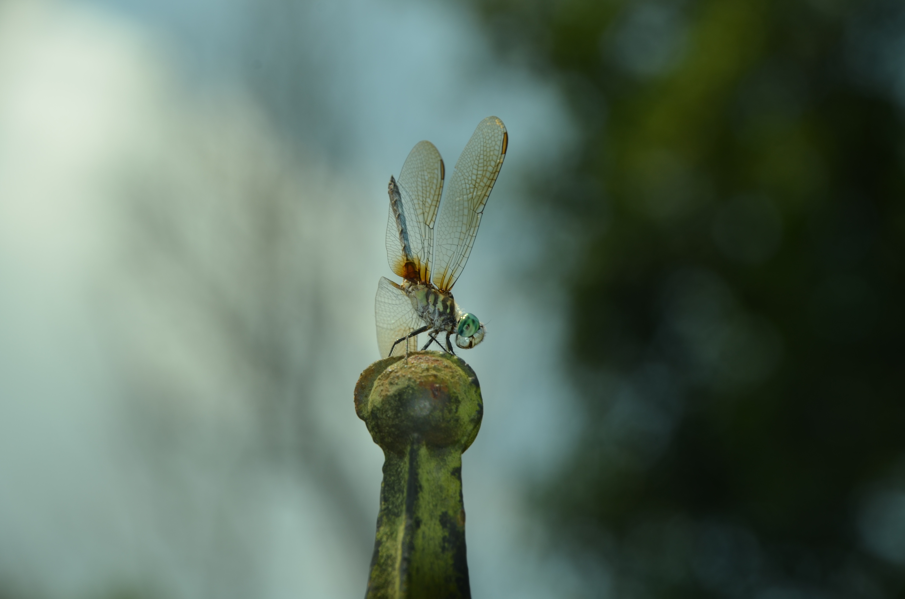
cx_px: 452
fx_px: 5268
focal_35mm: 210
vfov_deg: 6.5
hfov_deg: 9.8
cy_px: 300
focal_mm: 140
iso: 100
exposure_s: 1/200
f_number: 10
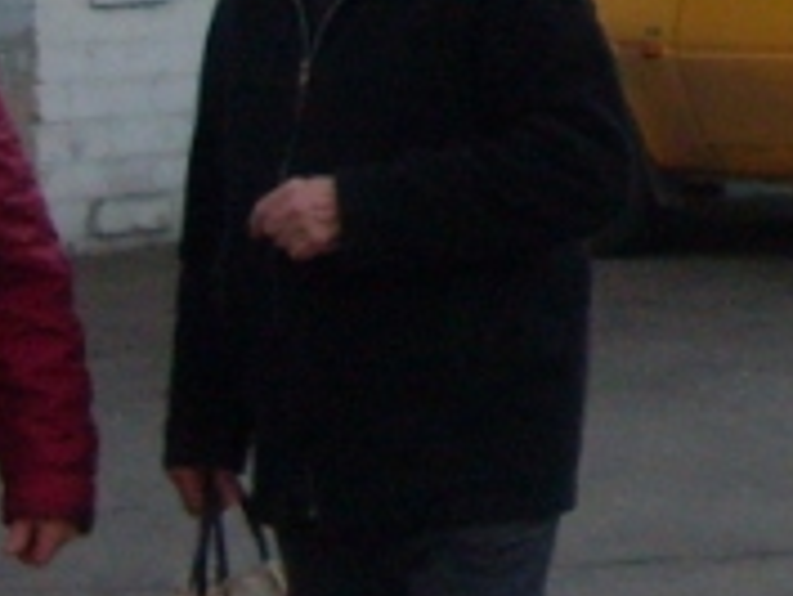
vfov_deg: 6.5
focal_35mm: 220
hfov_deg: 8.3
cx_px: 1877
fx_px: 5043
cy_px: -704
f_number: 2.8
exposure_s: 1/250
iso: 80
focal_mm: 6.3
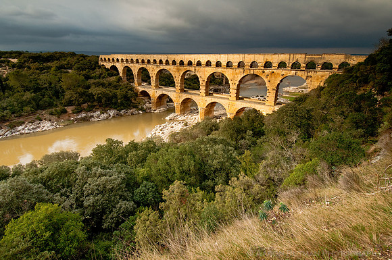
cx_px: 196
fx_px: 196
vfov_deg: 67.2
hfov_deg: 90.1
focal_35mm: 18
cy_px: 130
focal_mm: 12
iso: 200
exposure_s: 1/180
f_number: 6.7
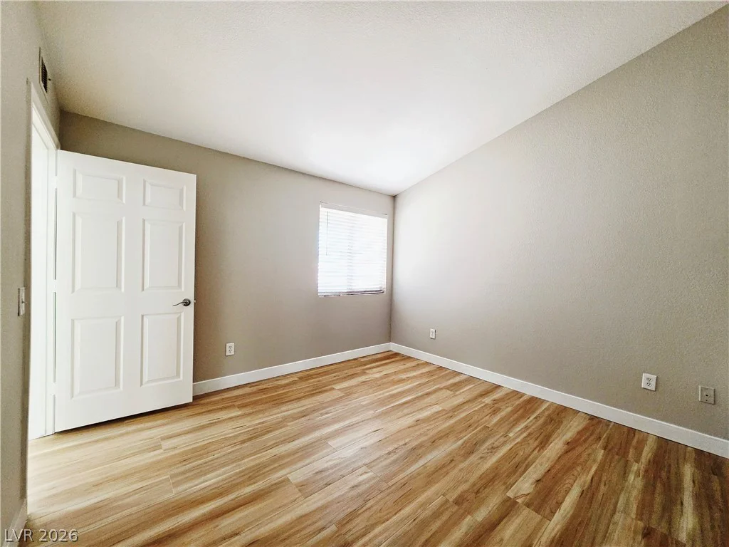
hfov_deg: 106.2
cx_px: 364
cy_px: 274
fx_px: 274
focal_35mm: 13
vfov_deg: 89.9
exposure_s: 1/120
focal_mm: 2.2
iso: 200
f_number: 1.9
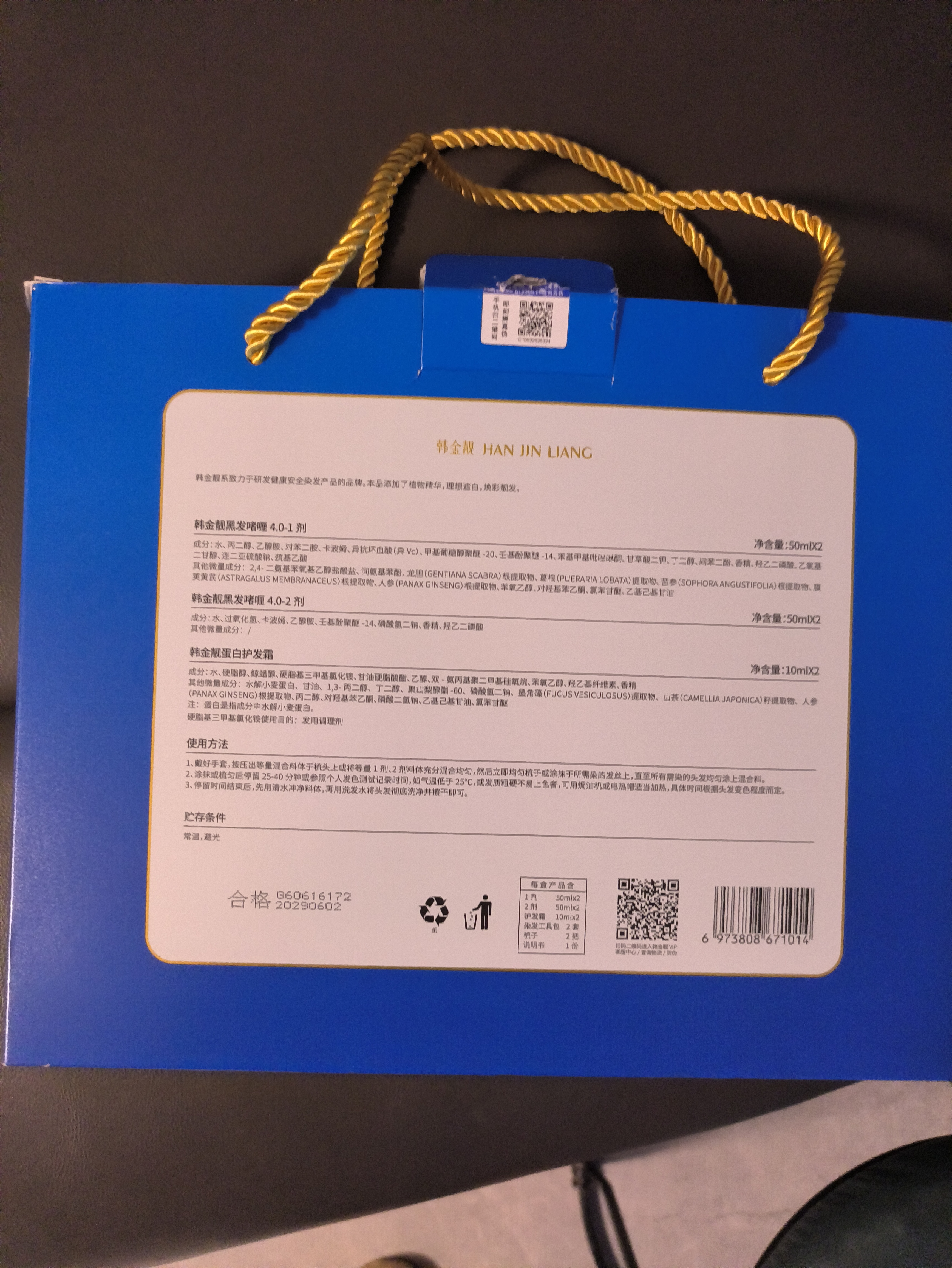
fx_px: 843
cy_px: 634
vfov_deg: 73.9
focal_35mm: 23
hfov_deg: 58.9
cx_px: 476
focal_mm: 4.69
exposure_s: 1/25
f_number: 1.79
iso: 1262
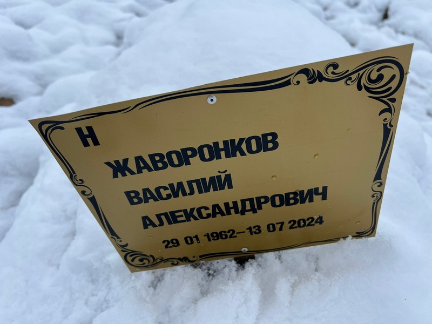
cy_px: 162
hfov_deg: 67.3
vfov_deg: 53.1
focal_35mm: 26
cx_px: 216
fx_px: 324
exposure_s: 1/643
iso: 50
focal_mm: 5.7
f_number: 1.5
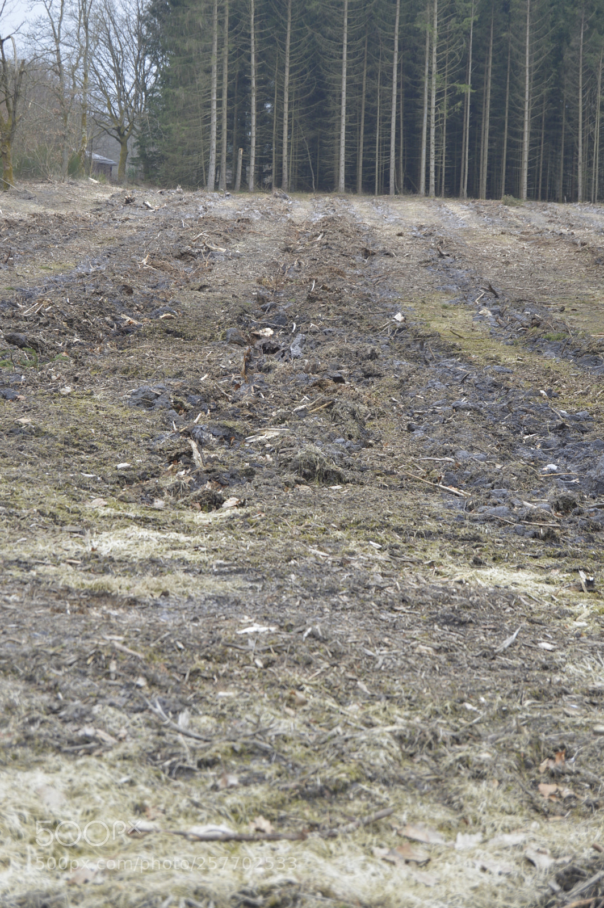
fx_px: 2080
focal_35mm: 82
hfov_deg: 16.5
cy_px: 454
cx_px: 302
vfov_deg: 24.6
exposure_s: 1/125
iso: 140
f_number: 5.6
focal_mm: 55
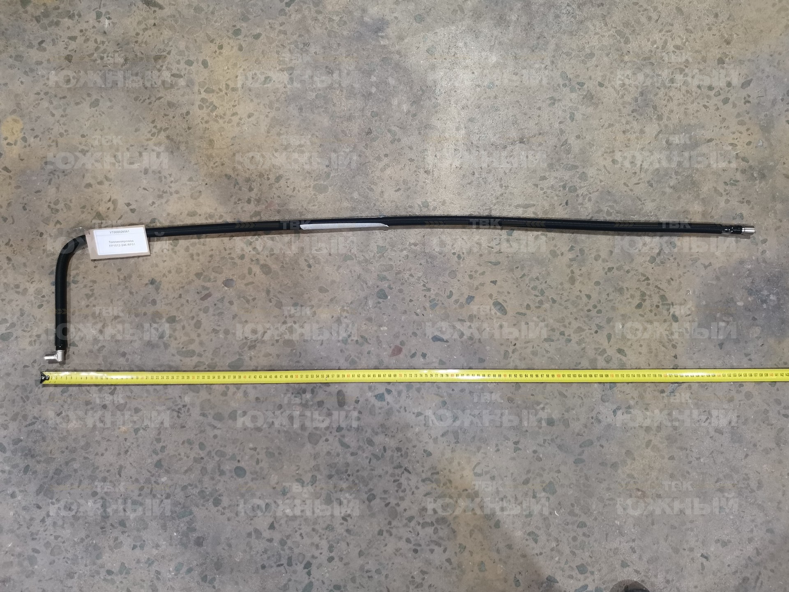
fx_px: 593
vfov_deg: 53.1
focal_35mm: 26
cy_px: 296
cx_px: 394
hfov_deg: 67.3
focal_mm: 4.66
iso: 250
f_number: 1.4
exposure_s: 1/100
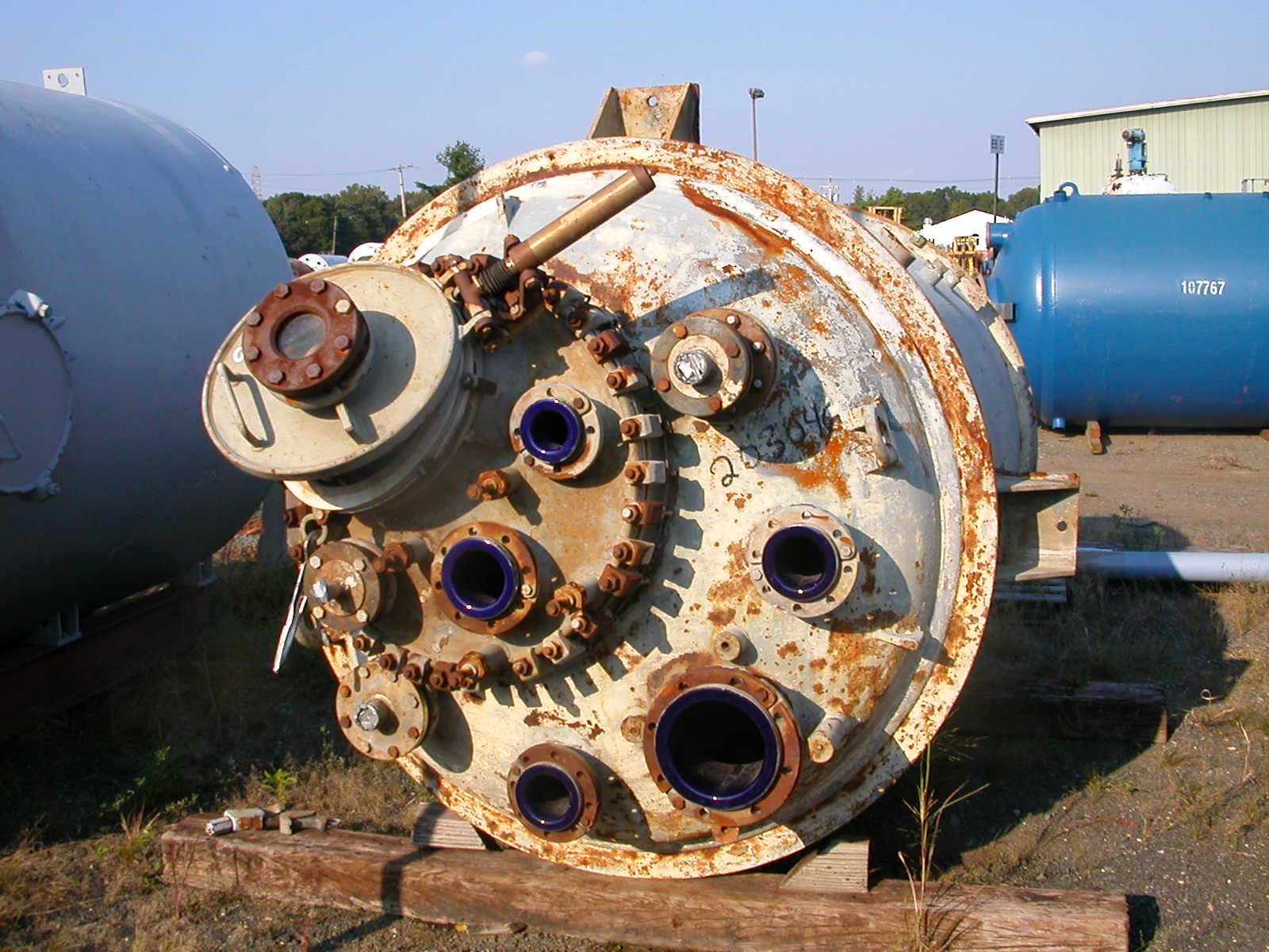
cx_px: 634
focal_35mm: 37
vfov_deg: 38.7
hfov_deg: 50.1
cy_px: 476
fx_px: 1356
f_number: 4.5
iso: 100
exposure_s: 1/472
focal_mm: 5.6
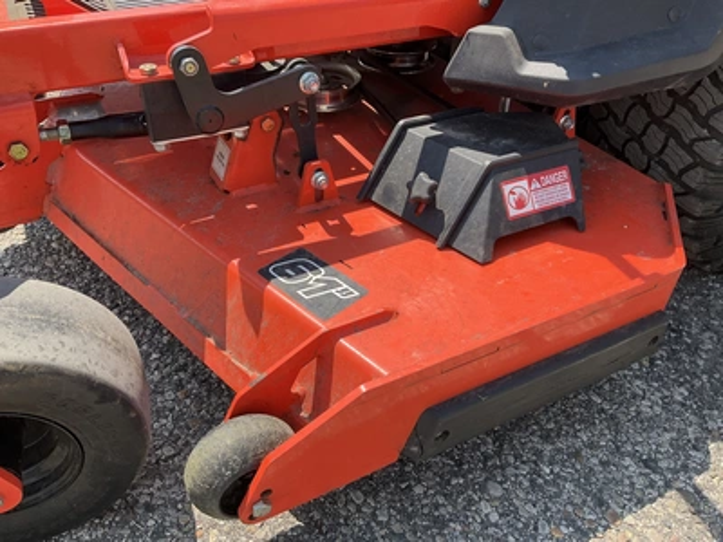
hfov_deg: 61.7
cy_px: 271
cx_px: 362
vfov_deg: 48.2
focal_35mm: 29
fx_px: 606
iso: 25
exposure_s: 1/855
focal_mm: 3
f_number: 1.8
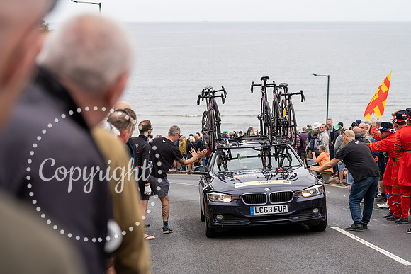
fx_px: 819
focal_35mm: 72
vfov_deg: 19.0
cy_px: 137
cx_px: 206
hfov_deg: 28.2
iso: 320
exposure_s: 1/1000
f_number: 3.5
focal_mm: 70
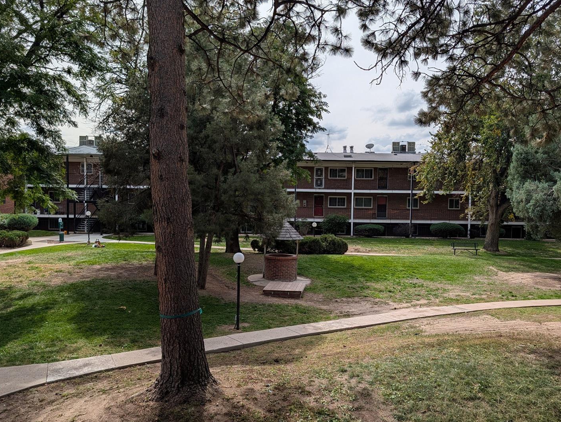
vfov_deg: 51.5
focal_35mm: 27
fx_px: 438
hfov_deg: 65.1
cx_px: 306
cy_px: 216
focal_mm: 6.9
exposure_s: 1/2075
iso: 22
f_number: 1.68
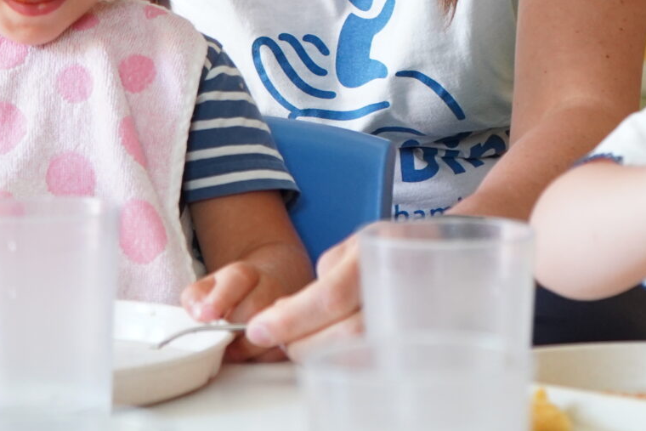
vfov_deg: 8.8
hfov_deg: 13.2
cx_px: 329
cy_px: -71
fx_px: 2782
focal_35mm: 155
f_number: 4.5
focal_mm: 46
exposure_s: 1/125
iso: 2000
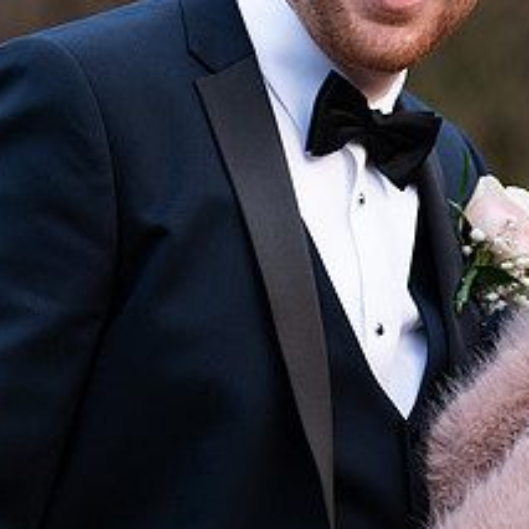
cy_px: 120
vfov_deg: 5.6
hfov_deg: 5.6
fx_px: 5412
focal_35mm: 313
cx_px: 330
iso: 200
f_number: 3.5
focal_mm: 135
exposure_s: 1/160
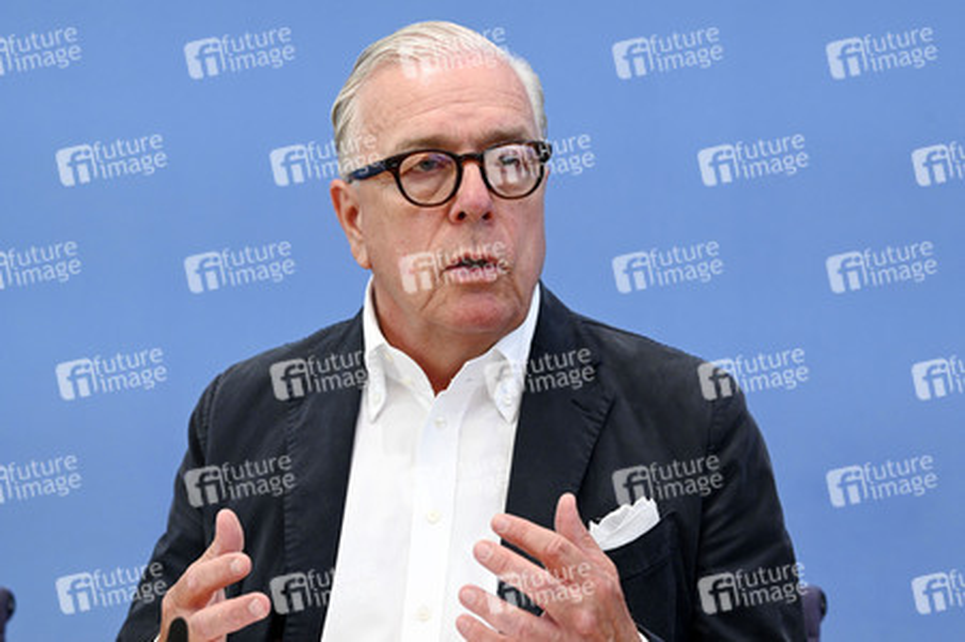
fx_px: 2946
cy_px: 321
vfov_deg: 12.4
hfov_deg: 18.6
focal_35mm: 110
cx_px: 482
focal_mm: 110
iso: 3200
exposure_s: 1/640
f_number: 5.6
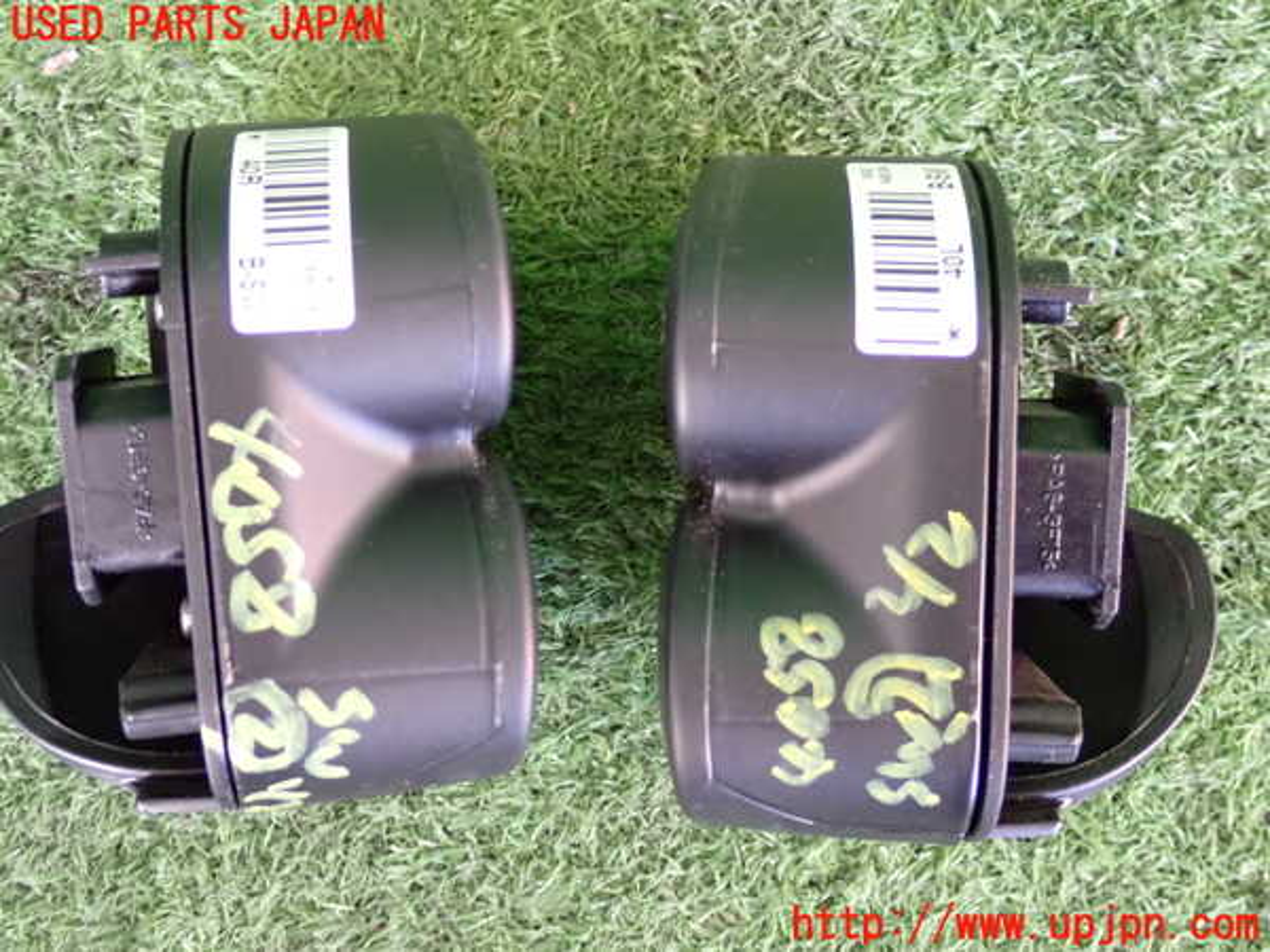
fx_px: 1981
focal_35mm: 54
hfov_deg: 35.5
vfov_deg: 27.0
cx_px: 635
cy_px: 476
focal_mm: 9.65
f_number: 3.3
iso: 1000
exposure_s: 1/30
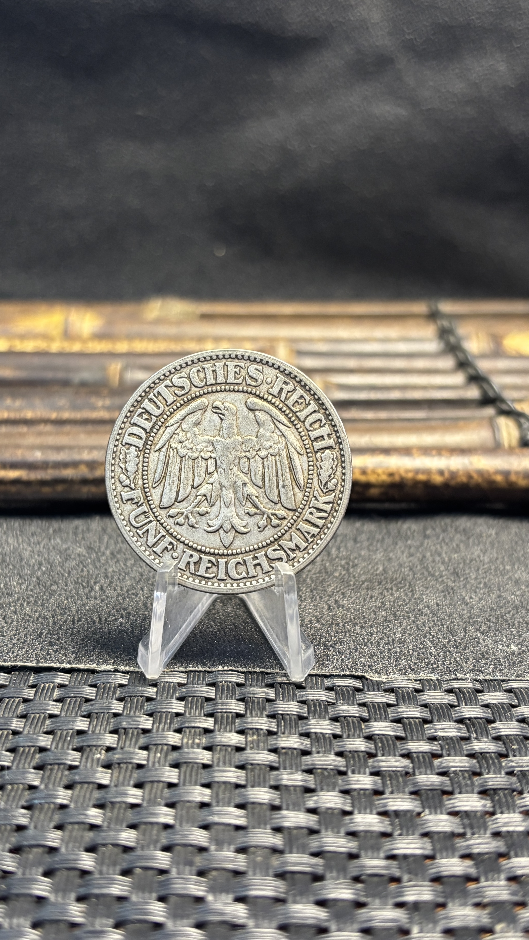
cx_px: 227
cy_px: 476
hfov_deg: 40.1
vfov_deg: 66.1
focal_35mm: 29
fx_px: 723
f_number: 1.6
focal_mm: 5.96
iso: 200
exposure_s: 1/50
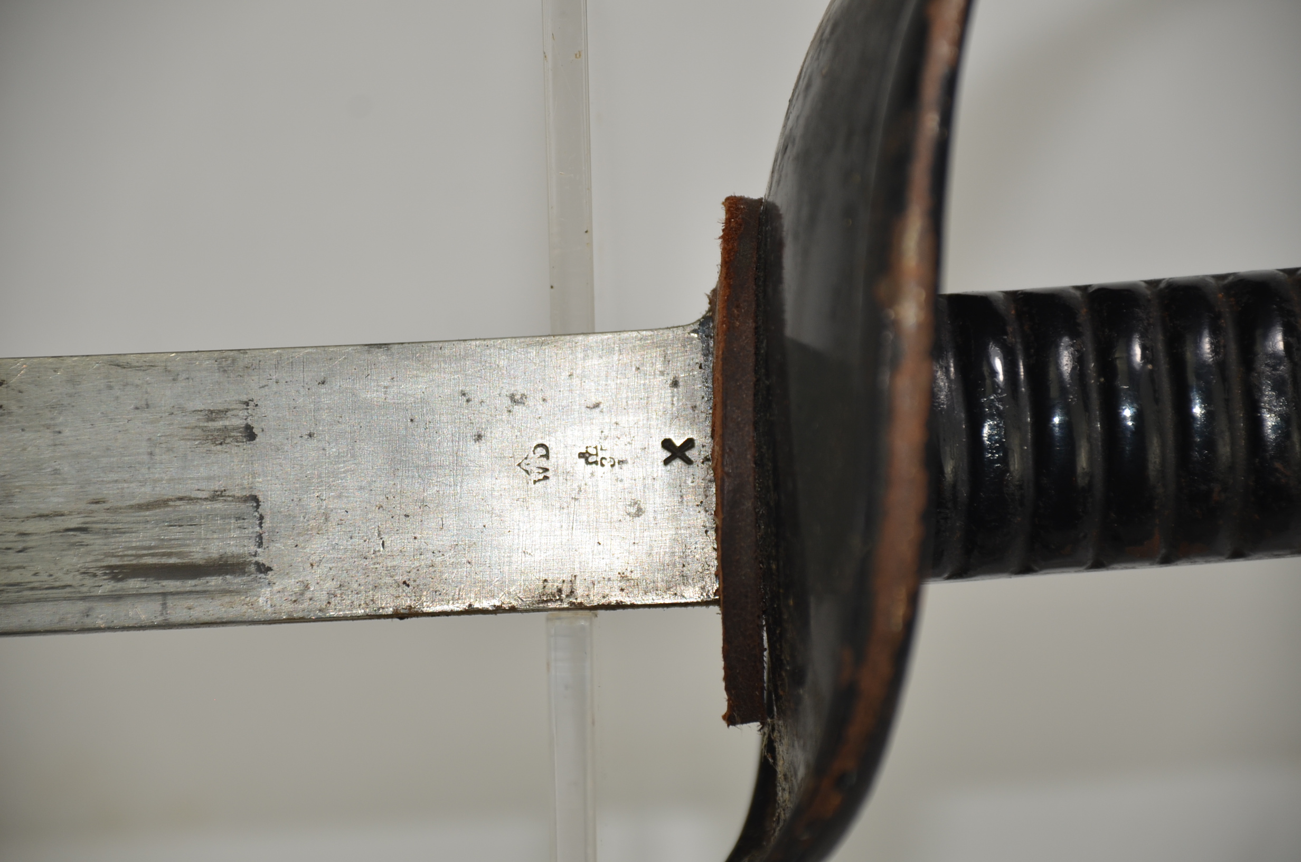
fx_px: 7303
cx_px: 650
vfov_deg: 6.8
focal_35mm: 202
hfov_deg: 10.2
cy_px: 431
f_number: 5.6
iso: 200
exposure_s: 1/160
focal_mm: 135
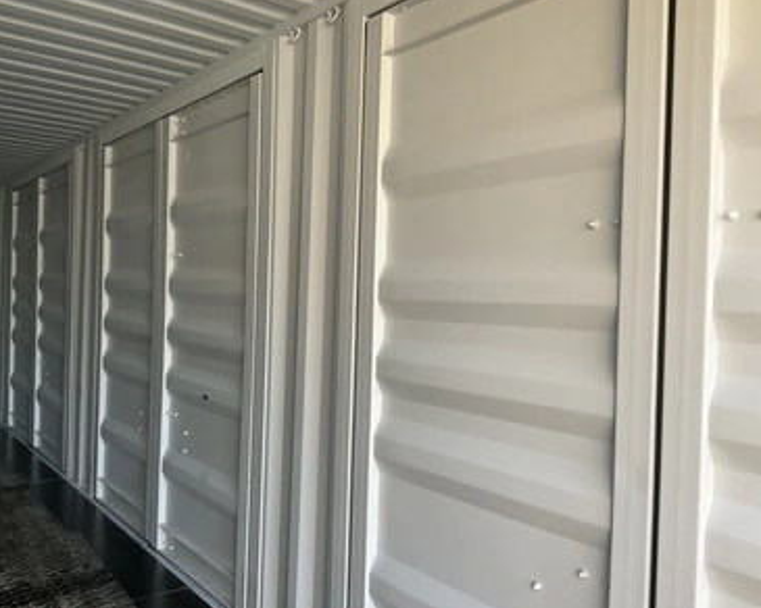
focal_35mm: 31
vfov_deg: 47.1
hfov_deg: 57.1
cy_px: 302
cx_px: 346
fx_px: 698
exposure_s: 1/122
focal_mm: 3
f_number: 1.8
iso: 50
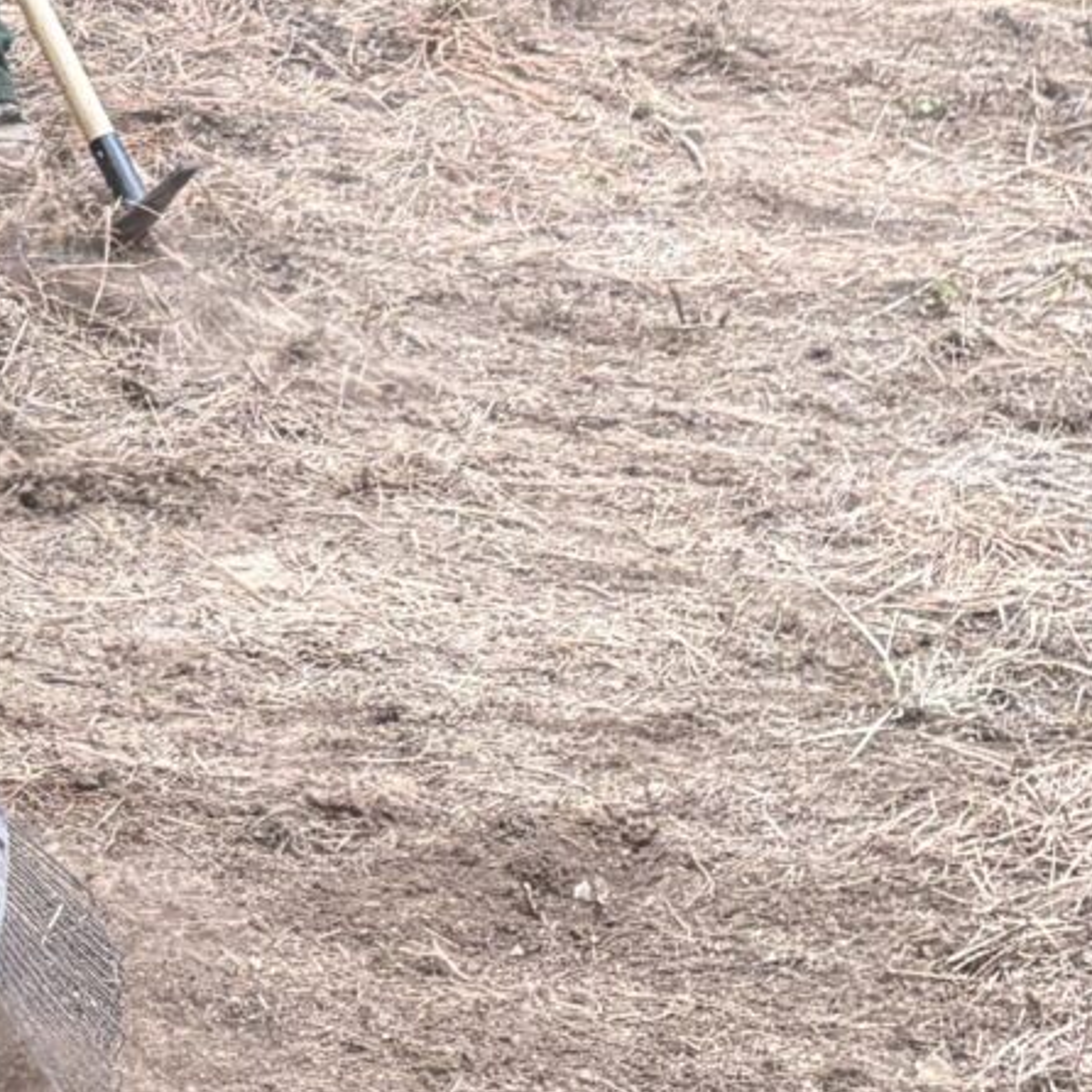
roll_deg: +0.1
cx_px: -130
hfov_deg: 13.0
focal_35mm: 132
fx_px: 4711
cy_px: -409
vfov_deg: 12.7
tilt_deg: -8.0
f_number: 1.6
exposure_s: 1/182
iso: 50
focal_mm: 5.96
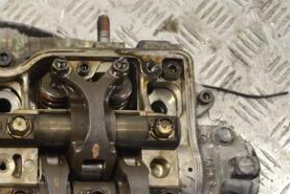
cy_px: 174
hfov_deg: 28.4
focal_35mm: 65
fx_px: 524
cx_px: -22
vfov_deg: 20.5
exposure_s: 1/100
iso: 400
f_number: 5
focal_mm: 20
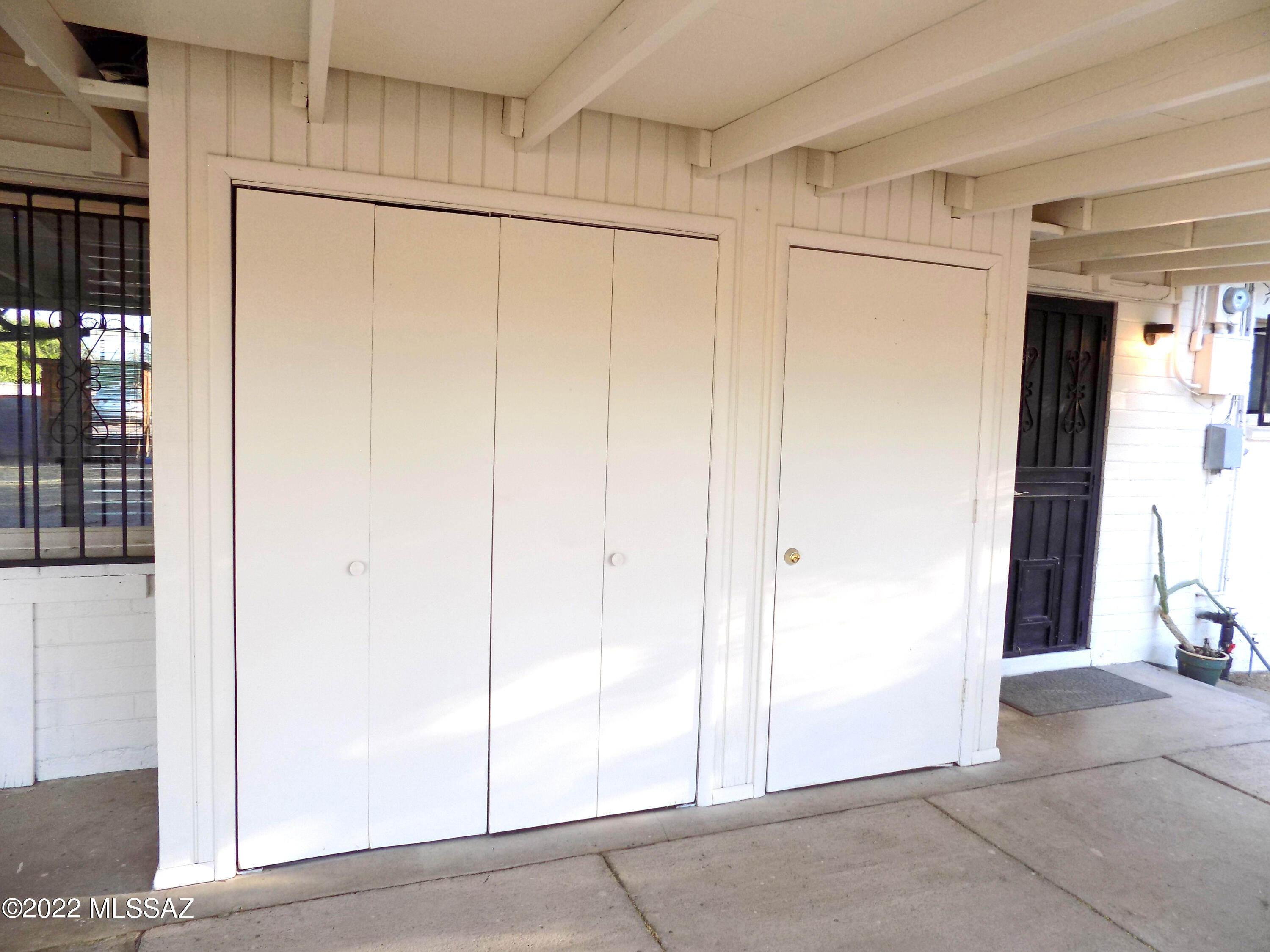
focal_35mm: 23
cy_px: 476
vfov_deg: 58.9
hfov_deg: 73.9
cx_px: 635
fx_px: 844
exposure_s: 1/40
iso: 80
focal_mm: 4
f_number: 3.1
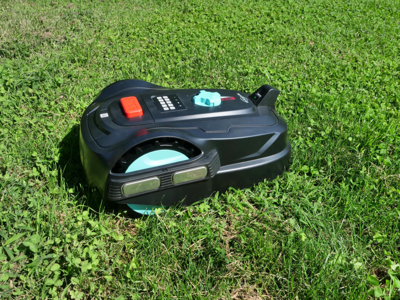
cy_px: 150
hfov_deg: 53.9
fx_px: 393
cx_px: 200
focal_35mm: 34
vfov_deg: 41.8
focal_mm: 17
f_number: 8
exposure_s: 1/800
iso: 400
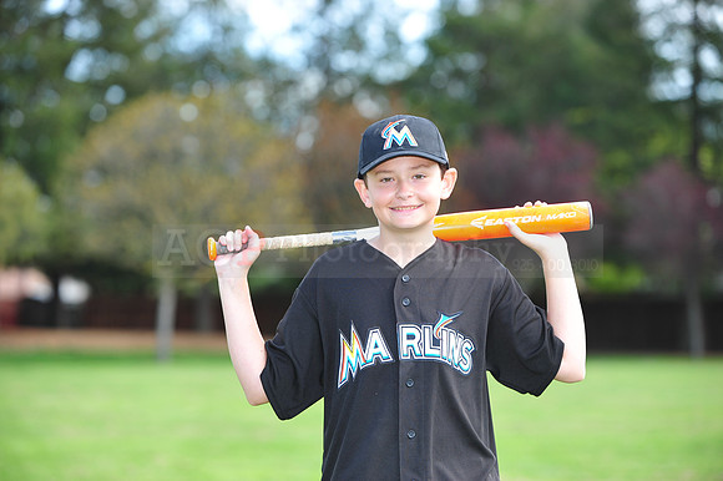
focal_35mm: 135
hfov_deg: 15.2
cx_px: 362
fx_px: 2710
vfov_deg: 10.1
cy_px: 240
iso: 250
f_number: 4.5
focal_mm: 135
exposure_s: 1/320
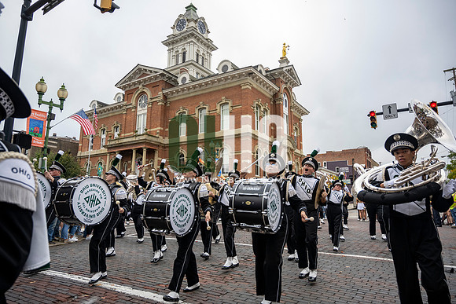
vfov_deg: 53.2
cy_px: 152
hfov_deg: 73.7
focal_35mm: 24
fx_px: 304
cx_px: 228
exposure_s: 1/1600
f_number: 4
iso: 800
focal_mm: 24
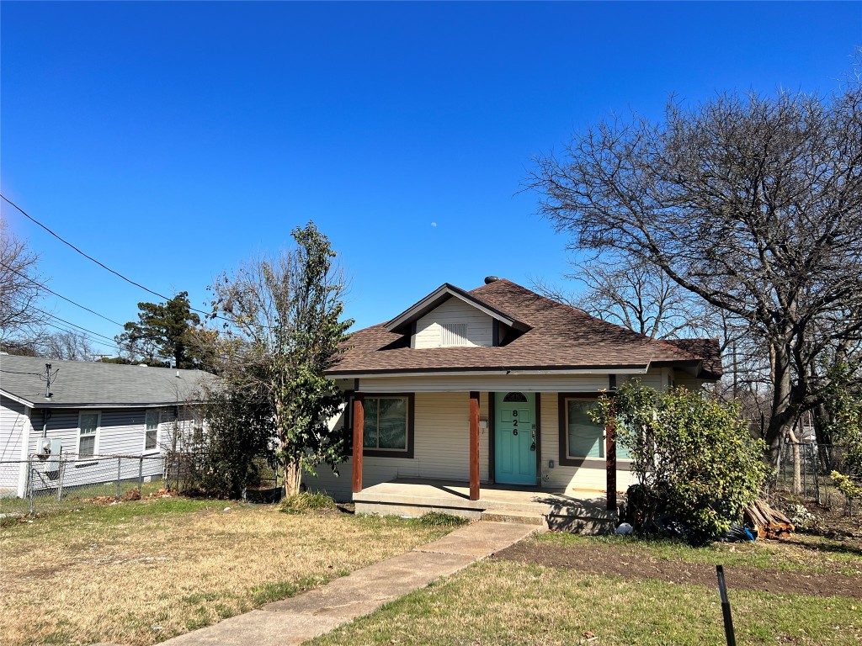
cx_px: 431
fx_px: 647
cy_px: 323
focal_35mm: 26
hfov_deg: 67.3
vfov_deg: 53.1
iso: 50
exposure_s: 1/4444
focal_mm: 5.7
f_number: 1.5
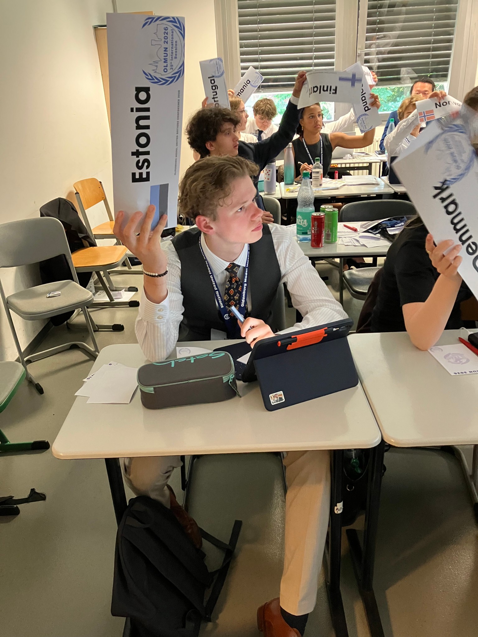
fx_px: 516
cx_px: 239
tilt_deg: -24.8
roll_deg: +3.7
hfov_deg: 49.7
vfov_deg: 63.4
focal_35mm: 28
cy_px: 318
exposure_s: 1/33
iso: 400
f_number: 1.8
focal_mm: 3.99
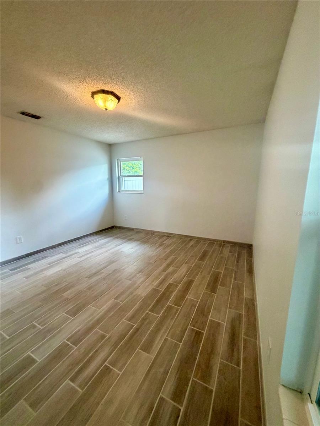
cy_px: 213
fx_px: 173
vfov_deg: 102.1
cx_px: 160
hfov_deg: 85.7
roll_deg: -0.1
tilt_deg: -10.9
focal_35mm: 14
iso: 400
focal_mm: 2.22
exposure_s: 1/60
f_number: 2.2
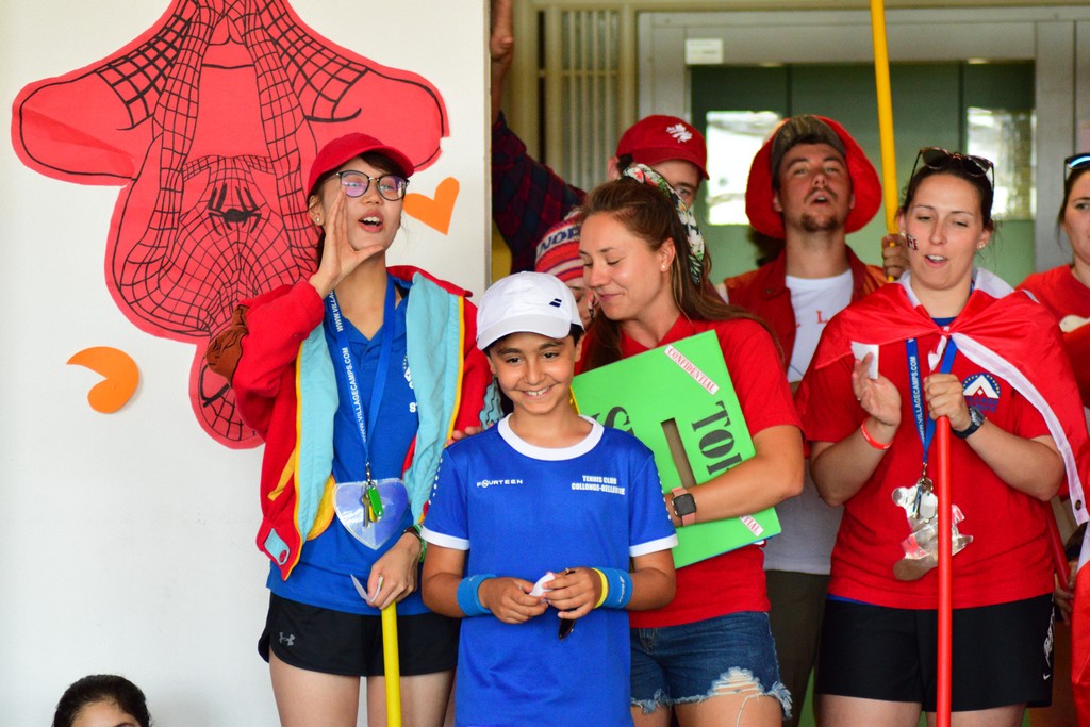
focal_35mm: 165
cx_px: 545
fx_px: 4996
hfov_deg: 12.5
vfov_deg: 8.3
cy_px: 364
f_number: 4
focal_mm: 110
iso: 2800
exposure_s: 1/250
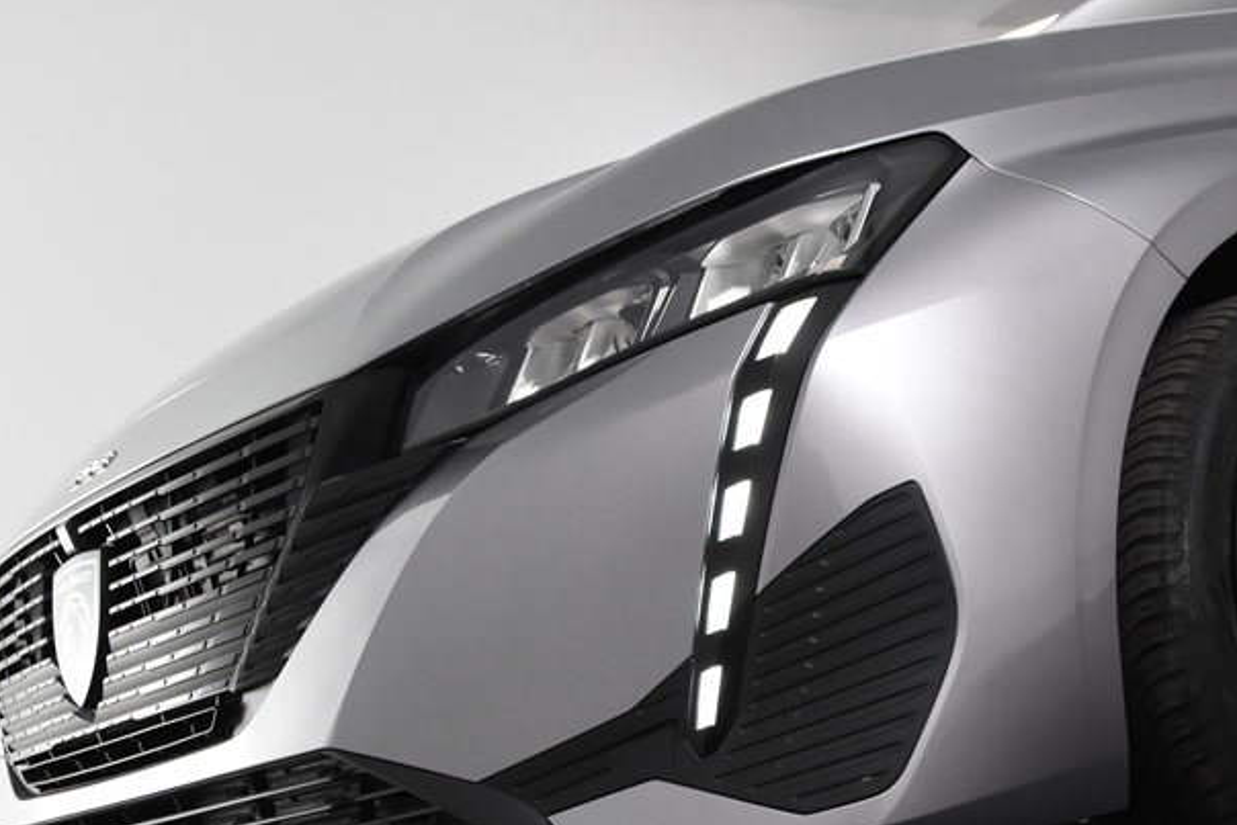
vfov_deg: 22.2
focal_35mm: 61
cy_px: 533
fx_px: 2096
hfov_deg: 32.3
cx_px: 928
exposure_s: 1/100
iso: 1600
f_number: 5
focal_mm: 24
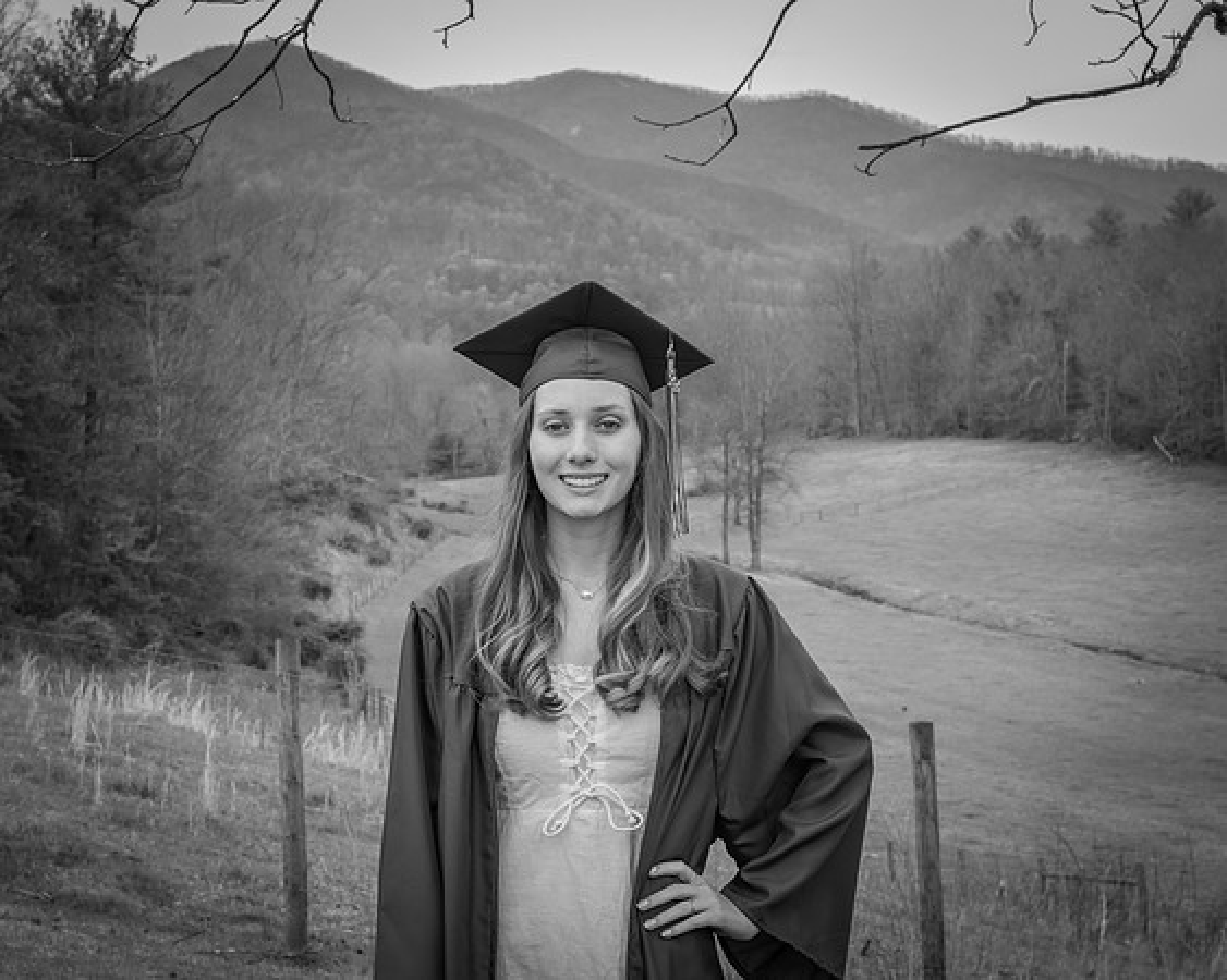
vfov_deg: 23.5
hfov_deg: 29.2
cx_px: 654
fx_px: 2353
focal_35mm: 65
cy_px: 490
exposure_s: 1/180
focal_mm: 36
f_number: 6.7
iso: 140
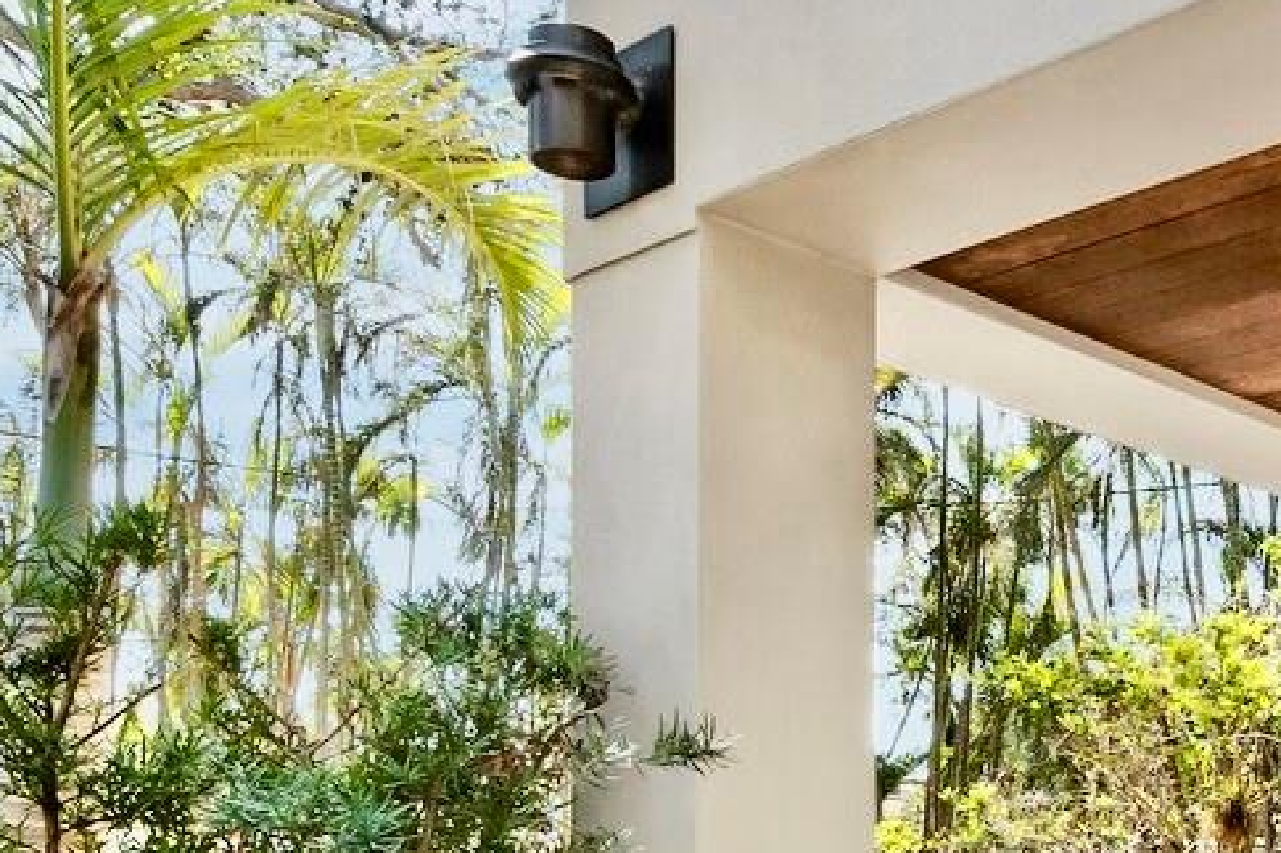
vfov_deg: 26.2
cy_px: 903
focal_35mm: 48
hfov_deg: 36.8
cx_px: 1284
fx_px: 1707
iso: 400
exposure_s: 1/100
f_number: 11
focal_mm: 7
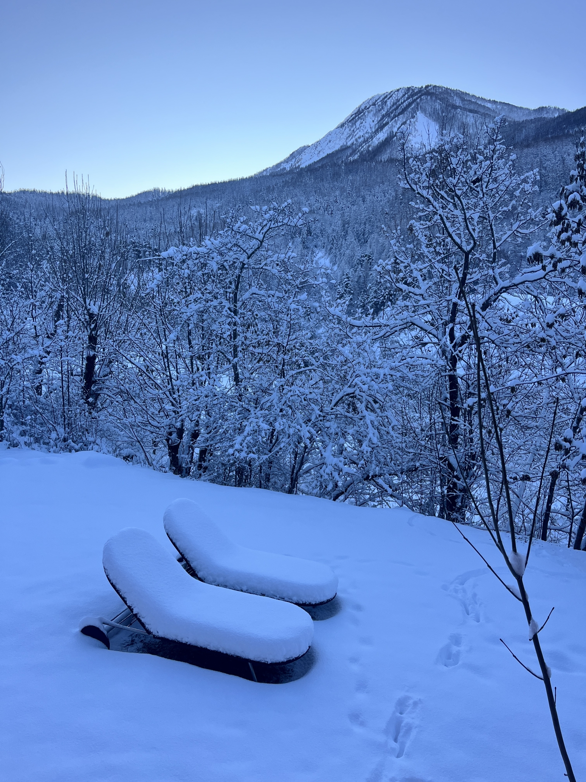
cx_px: 293
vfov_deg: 67.3
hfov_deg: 53.1
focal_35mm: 26
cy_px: 391
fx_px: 587
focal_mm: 5.1
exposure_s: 1/639
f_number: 1.6
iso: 50
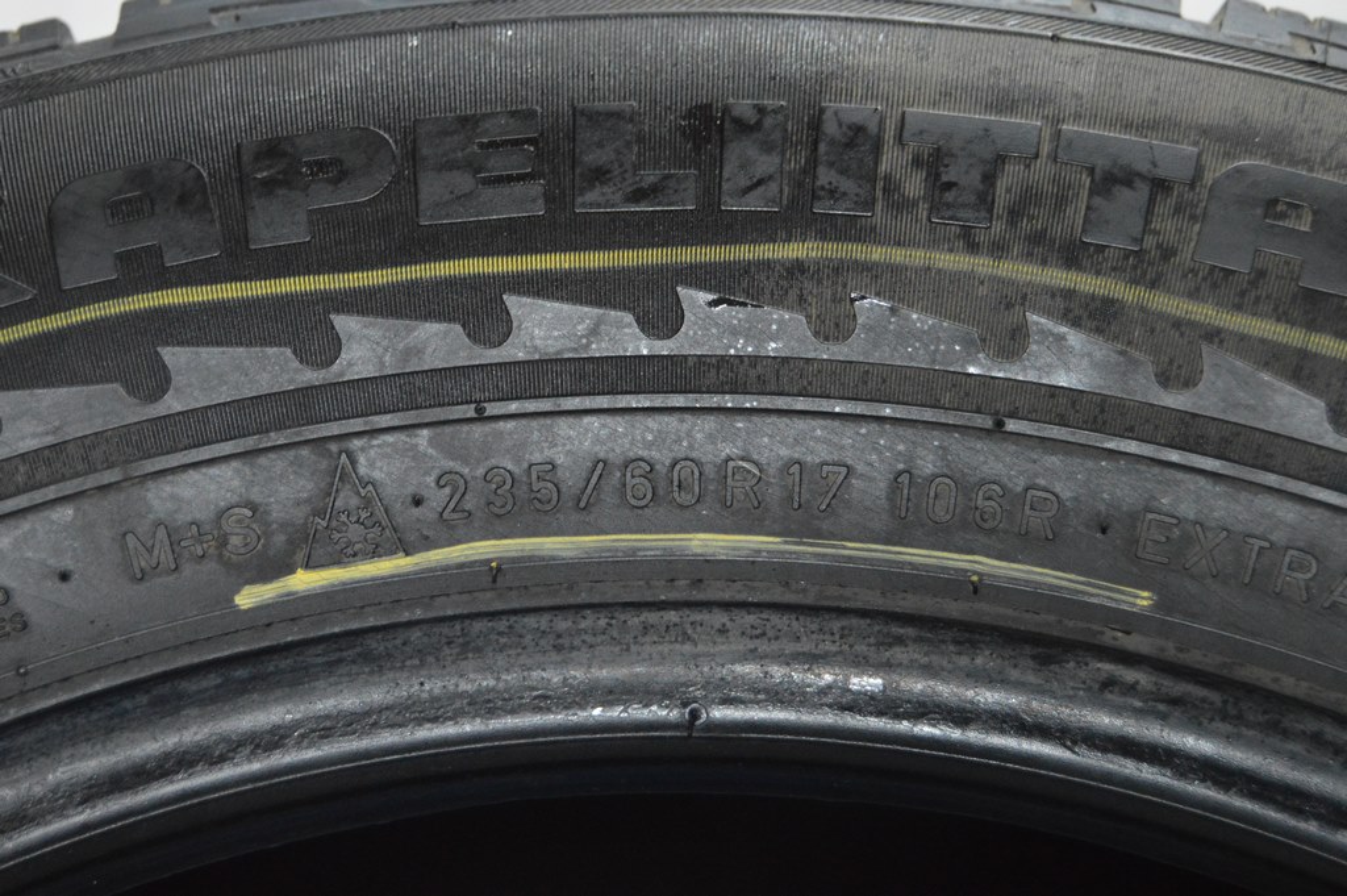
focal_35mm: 69
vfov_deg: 19.7
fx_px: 2580
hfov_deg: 29.3
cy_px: 448
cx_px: 674
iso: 3200
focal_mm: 46
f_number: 5.3
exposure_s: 1/60
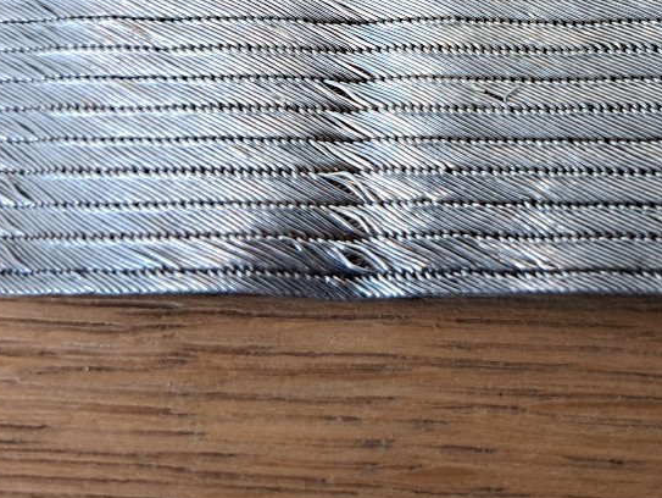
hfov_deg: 35.9
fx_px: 1014
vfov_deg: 26.0
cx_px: 422
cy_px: -12
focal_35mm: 53
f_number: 1.8
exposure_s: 1/50
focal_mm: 5.23
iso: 250
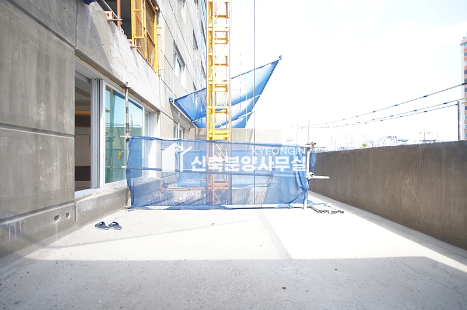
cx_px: 234
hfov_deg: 100.4
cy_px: 155
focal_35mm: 15
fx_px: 194
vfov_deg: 77.2
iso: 800
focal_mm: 10
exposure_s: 1/640
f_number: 4
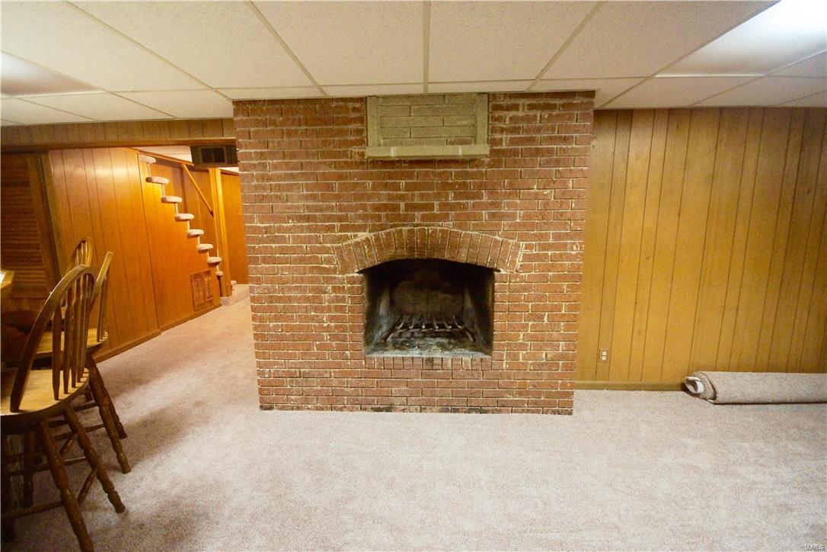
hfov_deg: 100.4
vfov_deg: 77.3
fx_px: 345
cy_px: 276
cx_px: 414
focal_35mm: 15
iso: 1600
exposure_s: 1/50
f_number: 4
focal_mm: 10
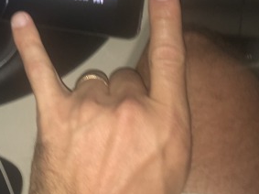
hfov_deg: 22.6
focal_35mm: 82
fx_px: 613
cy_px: -18
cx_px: -20
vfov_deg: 17.4
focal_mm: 4.15
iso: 32
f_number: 2.2
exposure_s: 1/30
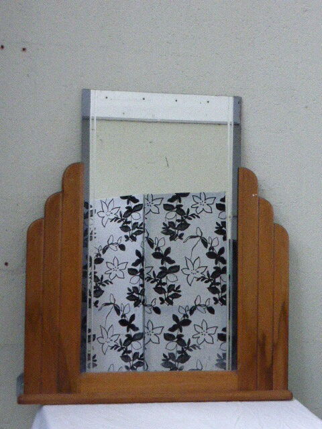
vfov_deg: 23.0
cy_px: 214
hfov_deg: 17.4
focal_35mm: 85
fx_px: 1054
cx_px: 161
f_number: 5.1
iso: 1600
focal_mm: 14.2
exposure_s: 1/125
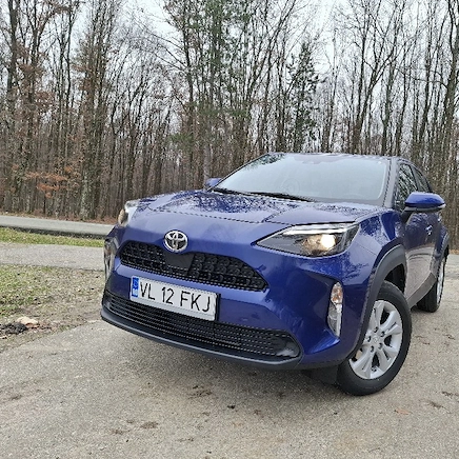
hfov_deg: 56.9
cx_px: 274
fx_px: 420
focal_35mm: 28
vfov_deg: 57.3
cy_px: 234
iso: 50
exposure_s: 1/227
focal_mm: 5.54
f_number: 1.8
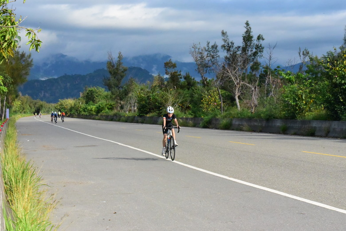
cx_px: 173
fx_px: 914
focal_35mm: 95
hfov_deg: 21.4
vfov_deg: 14.4
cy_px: 116
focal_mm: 95
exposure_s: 1/4000
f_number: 22
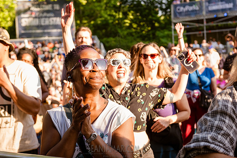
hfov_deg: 33.4
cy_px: 79
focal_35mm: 60
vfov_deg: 22.6
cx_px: 118
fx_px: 395
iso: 800
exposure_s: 1/640
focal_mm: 60
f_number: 4.5
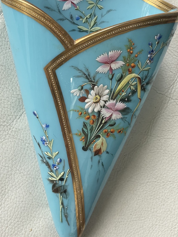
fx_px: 452
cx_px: 72
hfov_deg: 22.2
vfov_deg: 29.3
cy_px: 102
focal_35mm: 66
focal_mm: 6
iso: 200
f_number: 2
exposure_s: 1/86
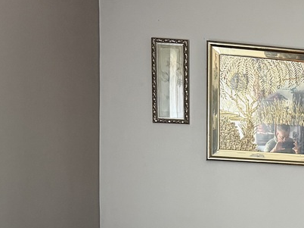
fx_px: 755
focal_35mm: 86
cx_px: 479
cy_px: 248
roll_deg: -2.7
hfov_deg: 19.4
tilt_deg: -6.7
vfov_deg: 16.6
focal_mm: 6.76
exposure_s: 1/60
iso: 400
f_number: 1.78
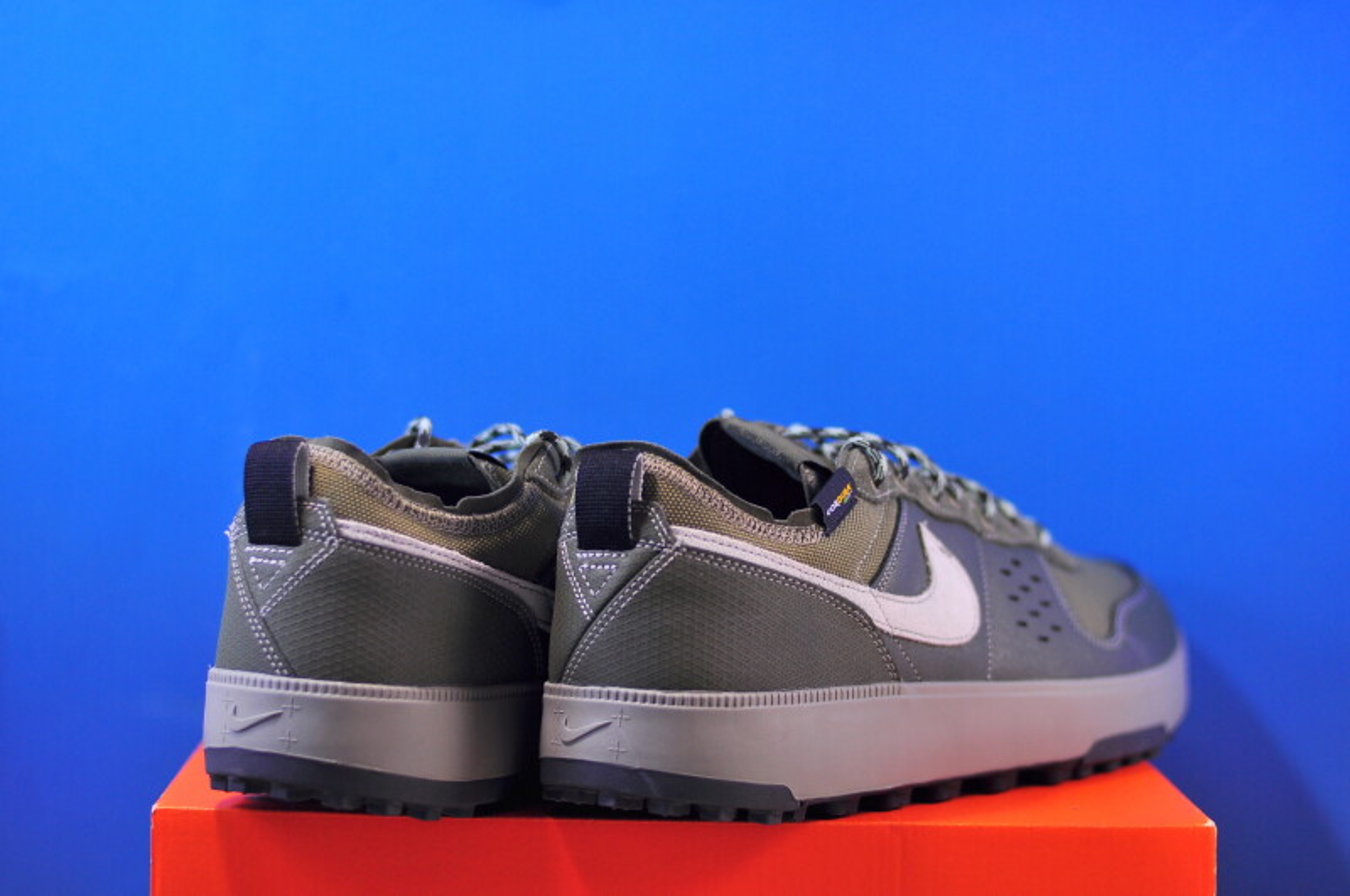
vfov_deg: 18.1
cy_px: 448
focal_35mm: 75
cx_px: 675
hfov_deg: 27.0
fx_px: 2808
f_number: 2
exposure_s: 1/320
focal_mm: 50
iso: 250
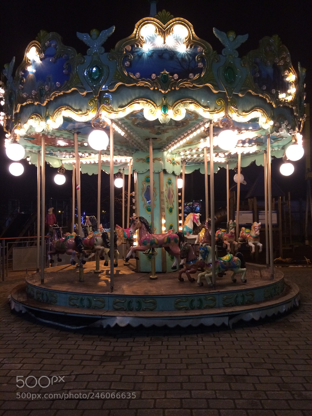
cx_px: 156
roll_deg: +1.5
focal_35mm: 29
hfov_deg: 48.2
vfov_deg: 61.7
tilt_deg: +1.7
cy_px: 208
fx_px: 349
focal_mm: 4.15
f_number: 2.2
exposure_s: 1/33
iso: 320
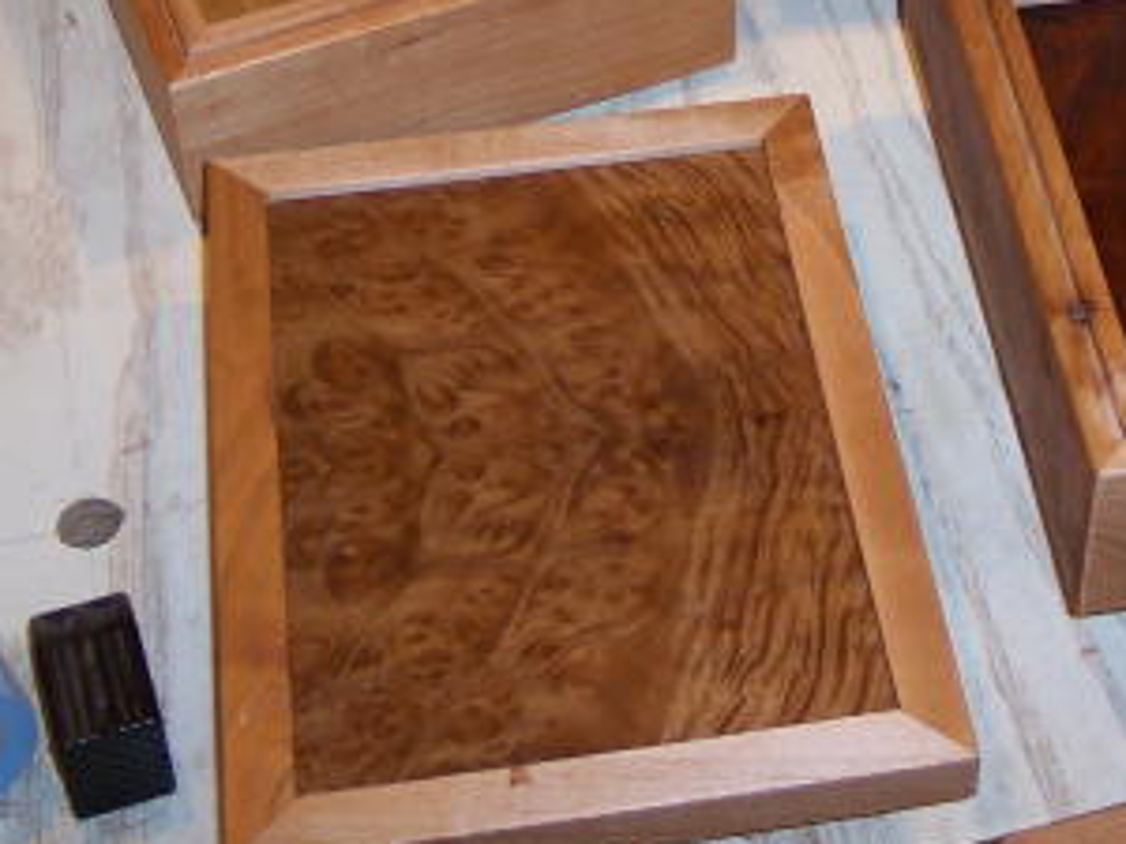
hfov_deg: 23.8
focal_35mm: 81
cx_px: 869
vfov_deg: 17.9
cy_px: 77
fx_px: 2635
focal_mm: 8
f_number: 2.8
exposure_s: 1/30
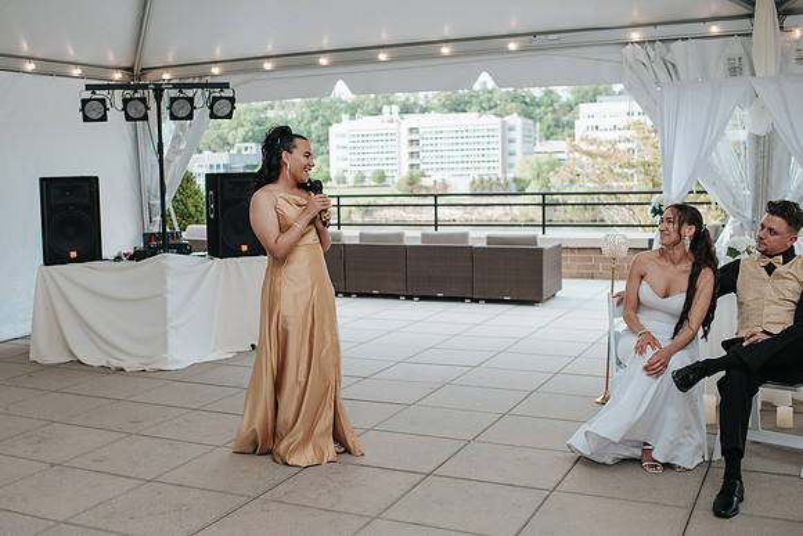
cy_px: 268
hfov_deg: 45.7
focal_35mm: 43
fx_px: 949
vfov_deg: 31.5
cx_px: 326
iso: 100
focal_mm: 35
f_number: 2.8
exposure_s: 1/160
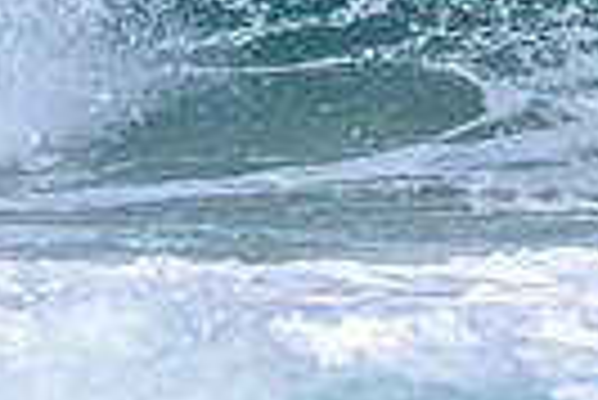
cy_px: -407
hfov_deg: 0.5
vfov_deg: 0.4
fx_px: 65186
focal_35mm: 3920
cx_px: 1070
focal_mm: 900
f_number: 11
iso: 1000
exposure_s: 1/2500
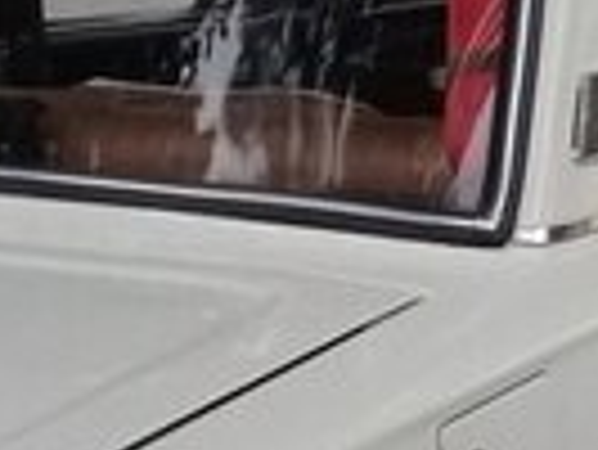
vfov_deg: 9.4
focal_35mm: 154
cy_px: 641
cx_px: 607
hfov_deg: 12.6
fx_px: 2663
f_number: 2.2
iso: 125
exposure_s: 1/33
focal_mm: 3.3
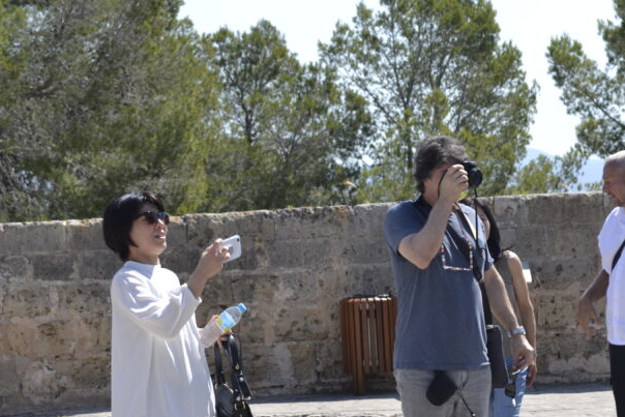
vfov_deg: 9.8
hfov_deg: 14.7
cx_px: 370
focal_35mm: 140
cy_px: 279
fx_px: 2428
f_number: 7.1
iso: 100
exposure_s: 1/200
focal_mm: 55
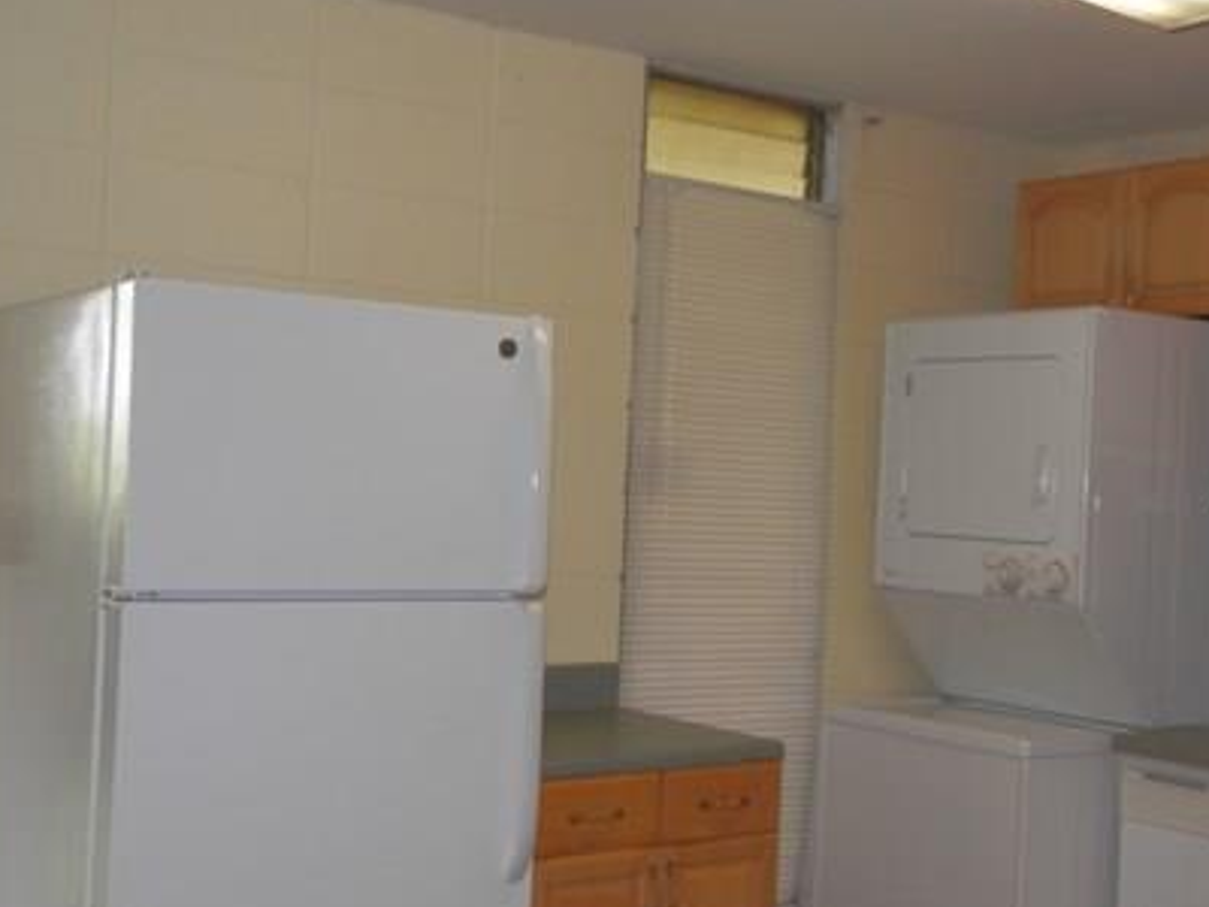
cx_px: 789
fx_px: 1676
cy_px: 469
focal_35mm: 48
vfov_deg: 30.3
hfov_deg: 39.3
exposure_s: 1/60
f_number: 3.3
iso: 100
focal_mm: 5.5
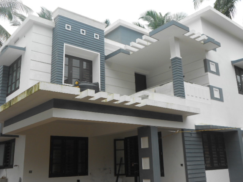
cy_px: 91
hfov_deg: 50.1
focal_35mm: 37
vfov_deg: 38.7
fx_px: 260
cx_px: 122
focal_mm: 6.9
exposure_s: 1/400
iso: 80
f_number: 3.9
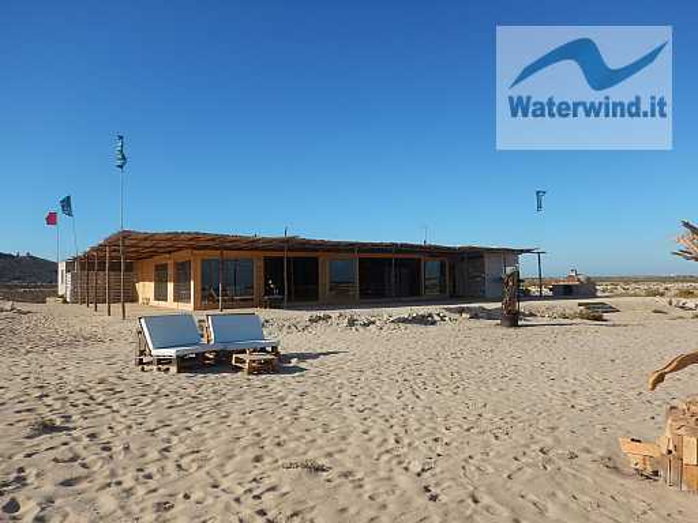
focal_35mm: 24
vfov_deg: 56.8
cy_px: 262
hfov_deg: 71.6
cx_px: 349
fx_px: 484
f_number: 4.1
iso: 125
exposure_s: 1/1250
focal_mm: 4.3
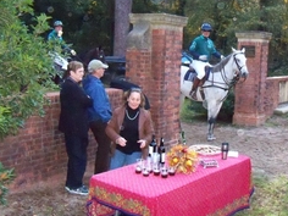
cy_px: 91
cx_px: 200
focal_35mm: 52
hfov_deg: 36.3
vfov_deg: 28.0
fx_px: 433
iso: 1600
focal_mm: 6.2
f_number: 3.5
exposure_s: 1/500
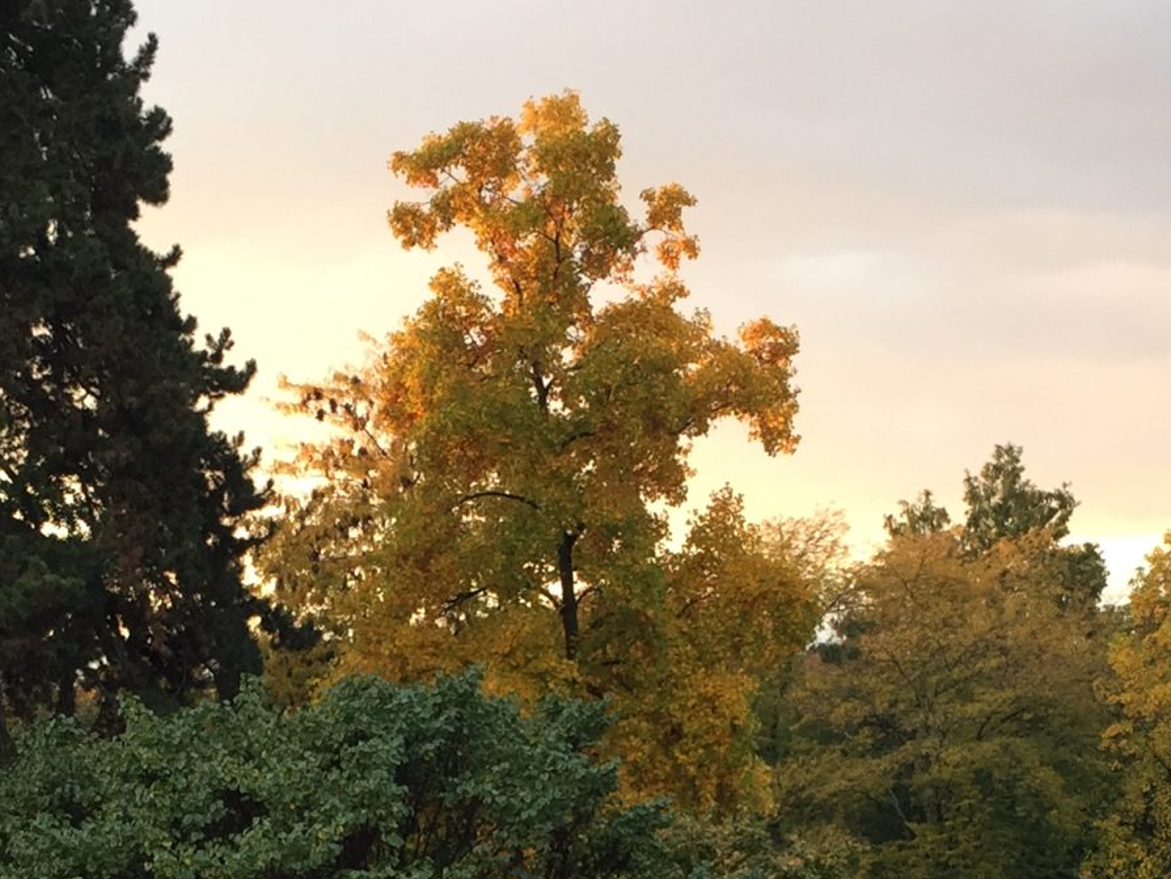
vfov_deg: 17.1
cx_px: 534
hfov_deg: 23.5
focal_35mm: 83
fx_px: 2809
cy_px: 998
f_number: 2.2
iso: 40
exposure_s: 1/100
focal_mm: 4.15
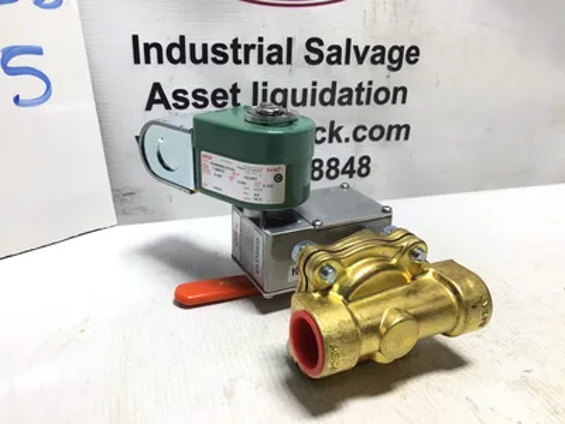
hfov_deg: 58.4
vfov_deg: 45.4
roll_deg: -2.5
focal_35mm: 31
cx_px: 282
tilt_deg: -22.2
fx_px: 506
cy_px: 212
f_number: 2.4
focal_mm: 3.3
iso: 32
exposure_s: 1/120
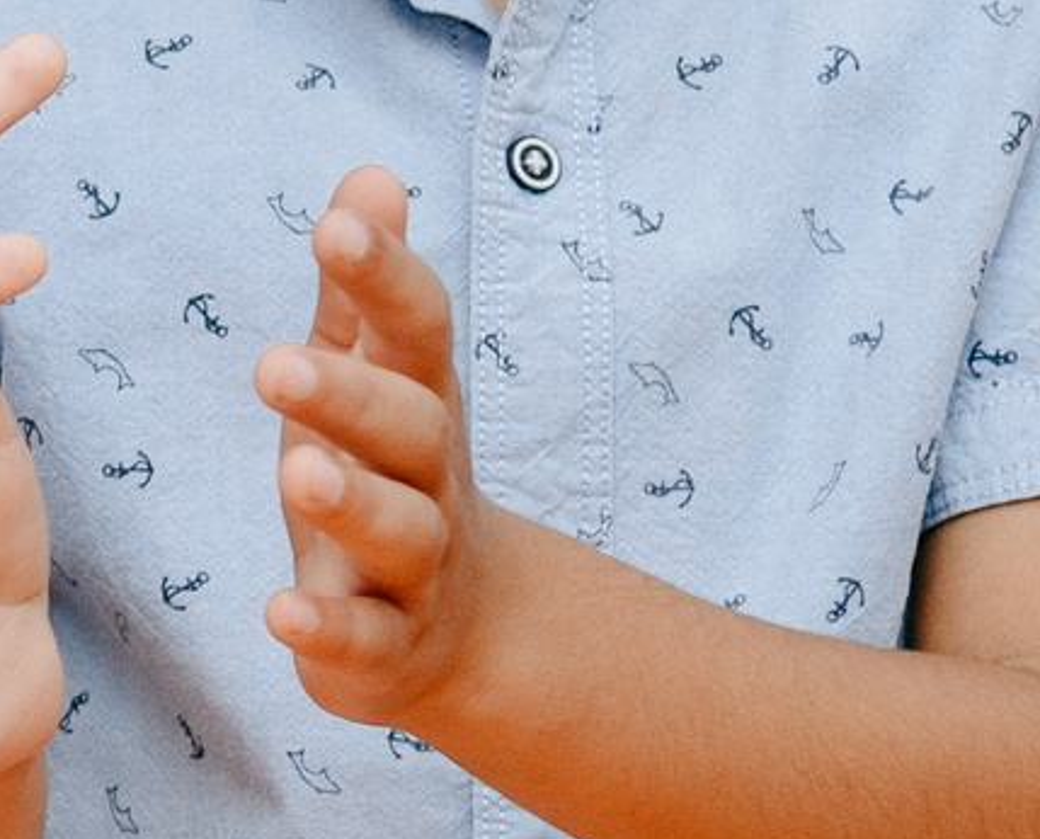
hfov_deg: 4.4
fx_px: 13525
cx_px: -875
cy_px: 204
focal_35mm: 438
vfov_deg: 3.6
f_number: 4
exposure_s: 1/160
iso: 250
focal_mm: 65
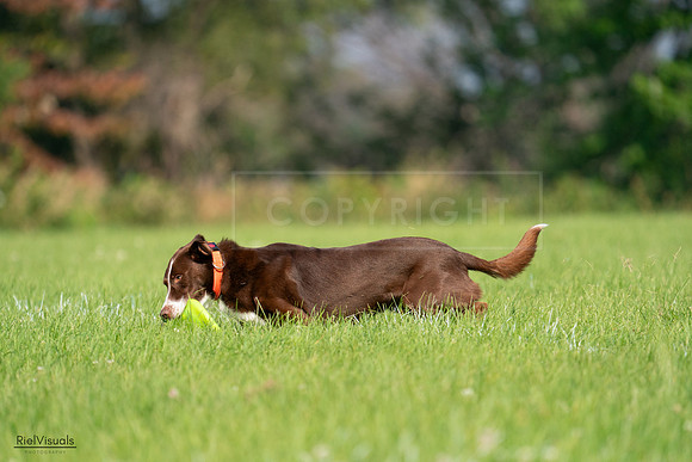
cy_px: 231
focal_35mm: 415
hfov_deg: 5.0
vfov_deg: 3.3
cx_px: 346
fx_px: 7979
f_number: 6.3
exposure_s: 1/4000
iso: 1250
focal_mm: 415
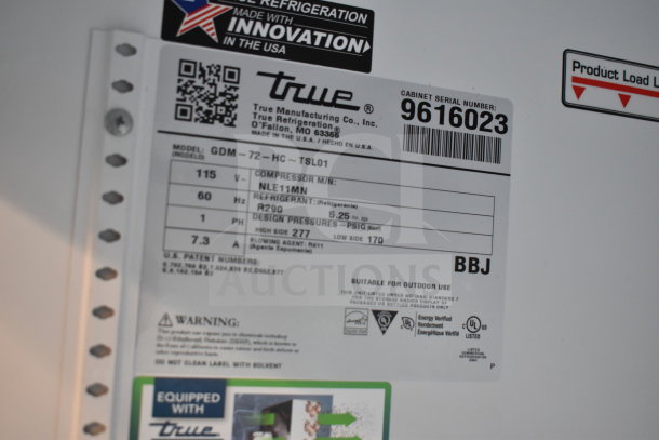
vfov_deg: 31.9
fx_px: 769
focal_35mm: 42
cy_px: 220
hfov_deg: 46.4
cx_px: 330
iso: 1250
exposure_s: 1/50
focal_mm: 28
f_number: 4.2
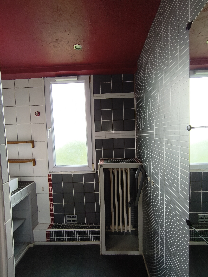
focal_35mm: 15
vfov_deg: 98.1
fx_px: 120
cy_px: 138
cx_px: 104
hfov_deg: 81.8
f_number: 2.2
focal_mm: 1.65
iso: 80
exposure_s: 1/100
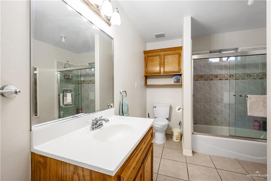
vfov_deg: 73.7
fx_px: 120
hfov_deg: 96.8
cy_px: 90
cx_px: 136
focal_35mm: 16
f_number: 8
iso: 100
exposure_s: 1/4
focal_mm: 16
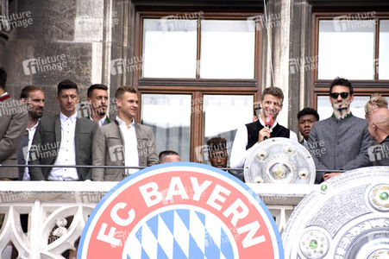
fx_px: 2267
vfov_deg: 6.5
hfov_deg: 9.8
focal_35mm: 210
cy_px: 130
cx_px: 194
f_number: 6.3
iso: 125
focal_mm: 140
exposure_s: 1/160
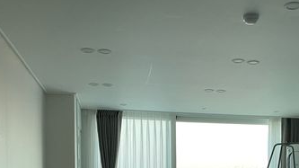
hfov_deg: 39.7
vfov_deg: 21.8
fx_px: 404
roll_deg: -0.4
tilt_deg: -2.3
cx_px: 215
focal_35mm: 51
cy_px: 199
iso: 125
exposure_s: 1/90
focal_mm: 4.25
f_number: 1.8
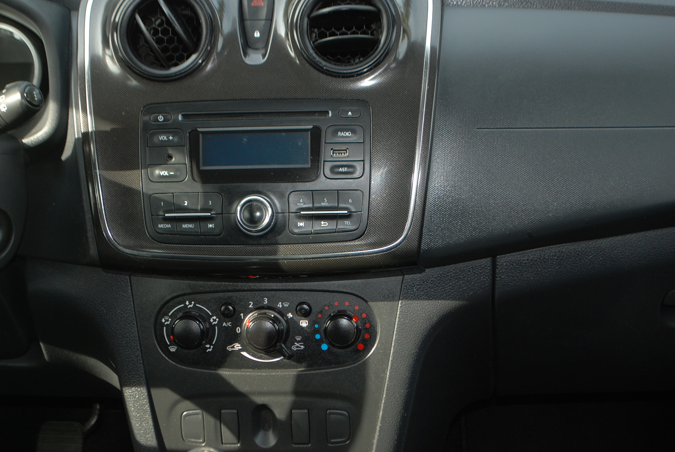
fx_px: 1277
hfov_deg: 29.6
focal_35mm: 68
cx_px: 317
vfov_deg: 20.1
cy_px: 222
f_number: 5.3
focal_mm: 42
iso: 200
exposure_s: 1/60
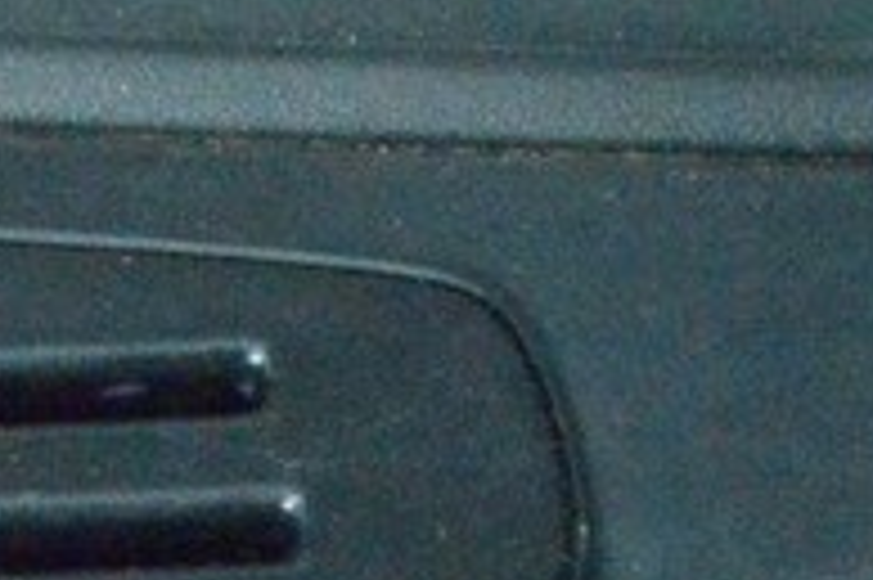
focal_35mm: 301
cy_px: -416
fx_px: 7293
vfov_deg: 4.5
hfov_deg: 6.8
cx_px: -315
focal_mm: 38
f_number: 32
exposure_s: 1/80
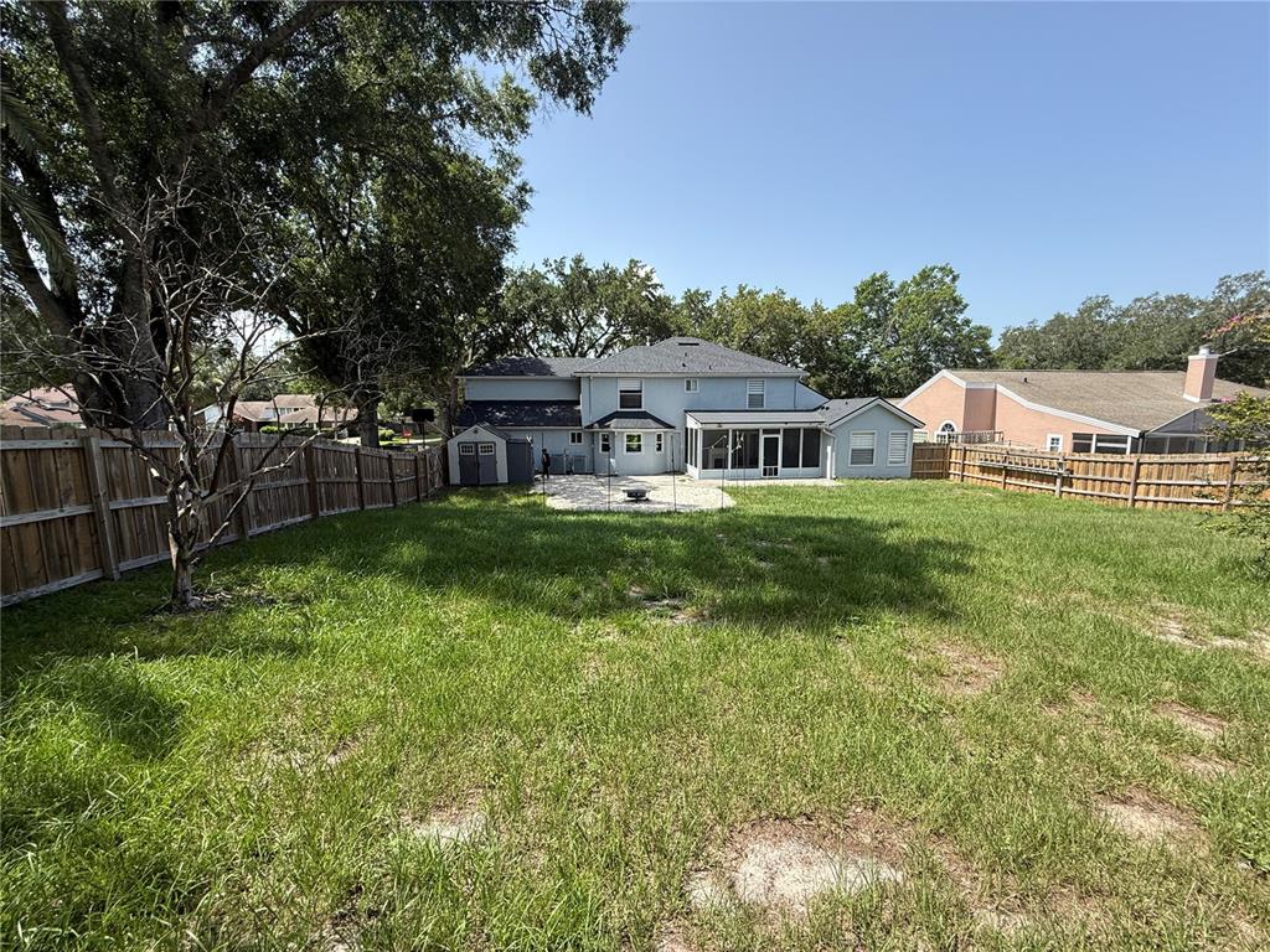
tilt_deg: -7.2
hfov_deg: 102.1
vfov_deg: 85.7
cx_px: 635
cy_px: 476
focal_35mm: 14
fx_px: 514
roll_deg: +0.5
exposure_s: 1/751
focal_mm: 2.22
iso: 64
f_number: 2.2
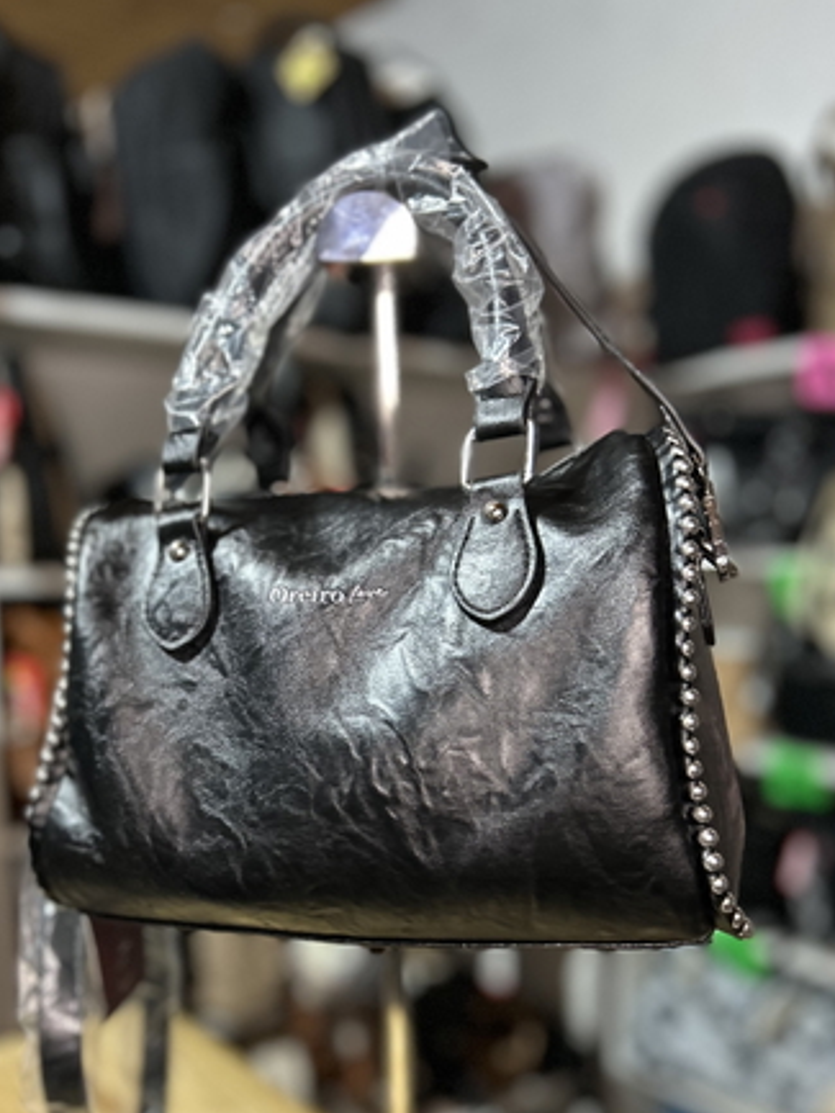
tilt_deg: -7.2
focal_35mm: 32
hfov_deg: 43.9
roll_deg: +1.4
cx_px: 324
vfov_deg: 56.3
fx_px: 1029
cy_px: 682
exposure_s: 1/50
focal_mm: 5.7
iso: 400
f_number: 1.5
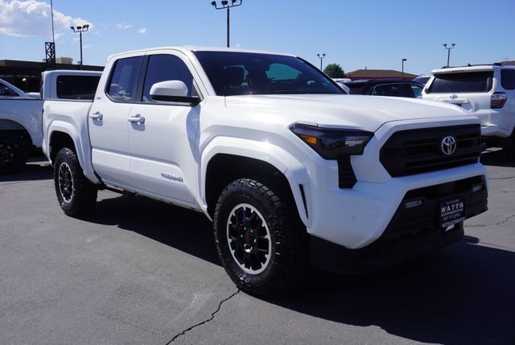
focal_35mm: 36
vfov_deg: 36.9
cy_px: 172
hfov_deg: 53.1
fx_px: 515
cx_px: 258
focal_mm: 24
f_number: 11
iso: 100
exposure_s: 1/200
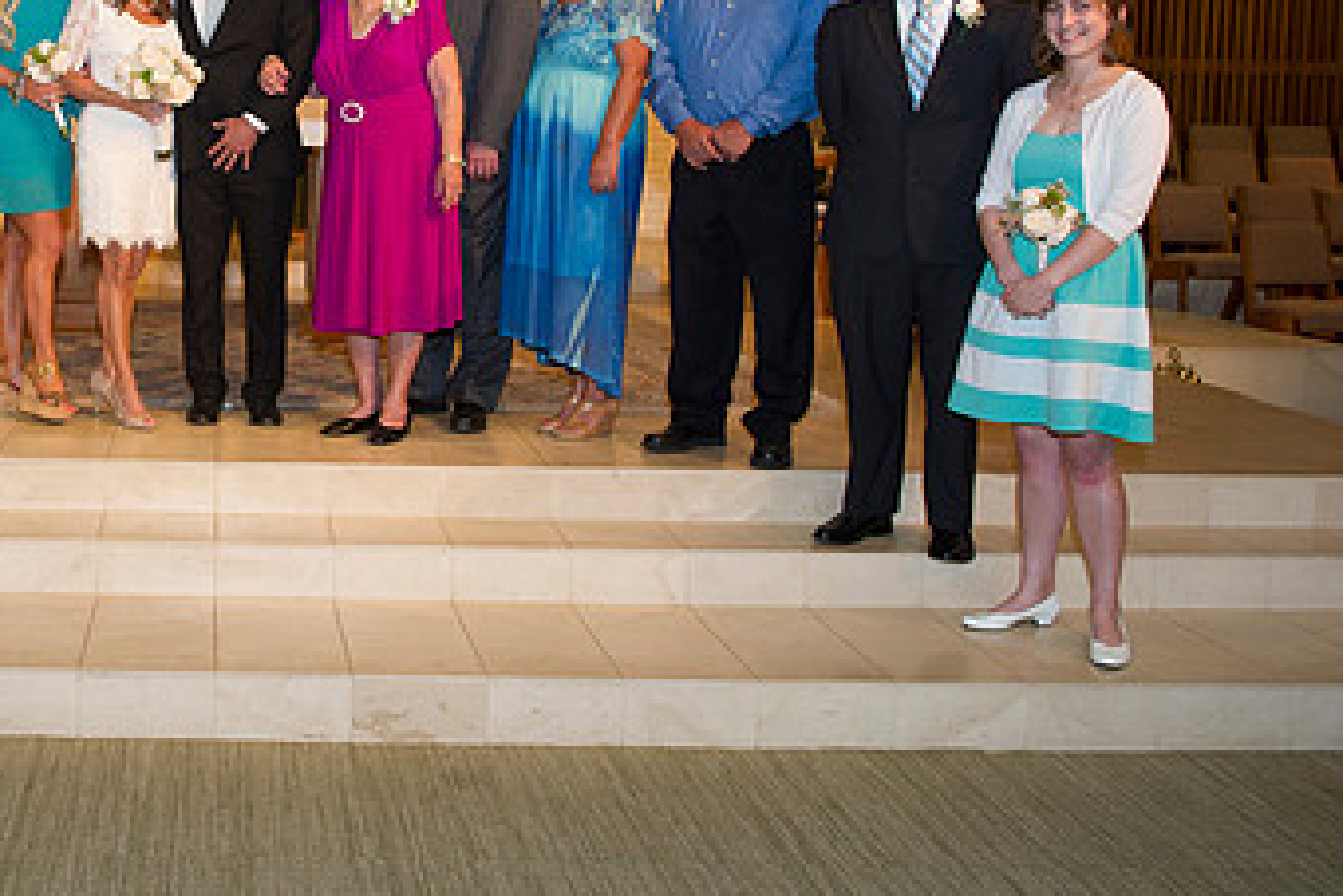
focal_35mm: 46
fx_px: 1717
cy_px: 217
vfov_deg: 28.8
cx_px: 205
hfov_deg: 40.4
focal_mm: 27
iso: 1250
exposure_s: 1/100
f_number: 4
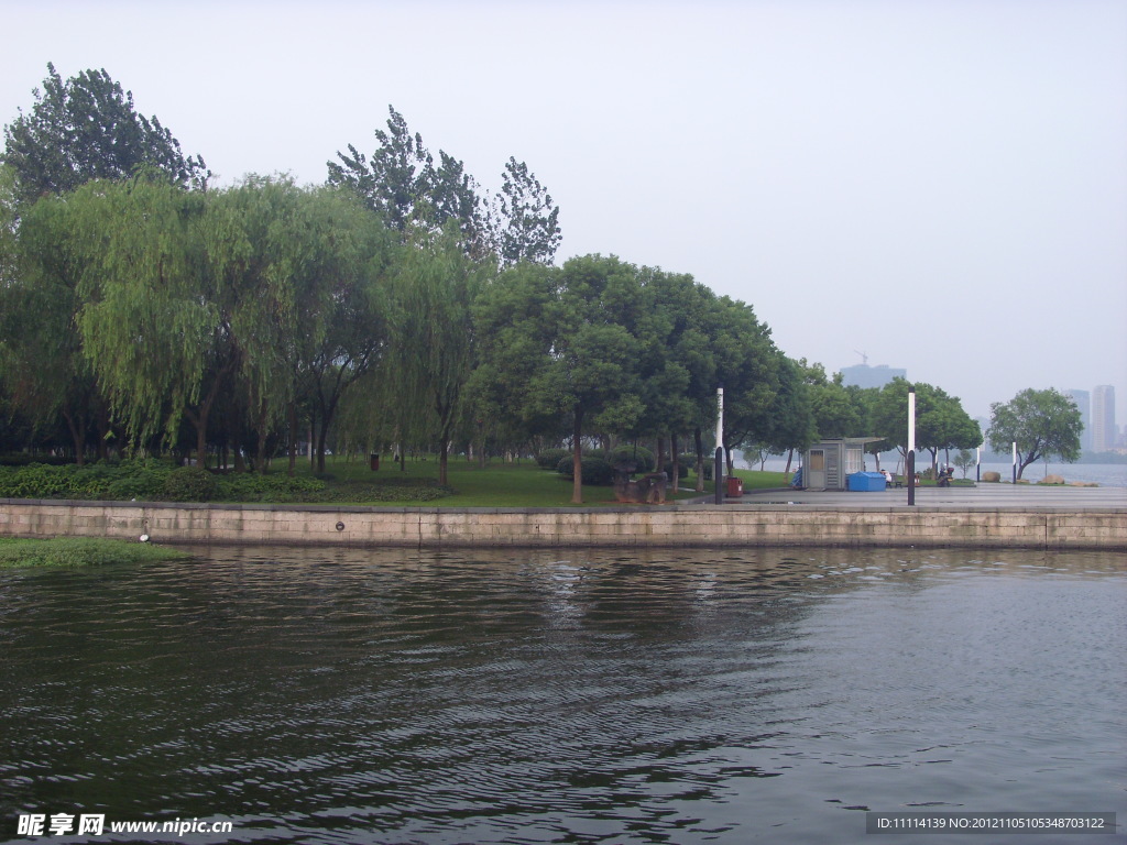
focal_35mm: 36
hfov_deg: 51.4
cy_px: 422
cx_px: 564
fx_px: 1172
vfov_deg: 39.7
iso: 80
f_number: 3.5
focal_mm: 6
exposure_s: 1/250
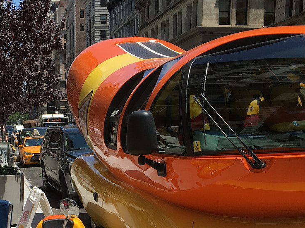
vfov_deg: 22.1
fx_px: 555
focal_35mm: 63
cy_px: 243
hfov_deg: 30.5
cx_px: 97
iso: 25
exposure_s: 1/1399
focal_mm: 4.15
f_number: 2.2
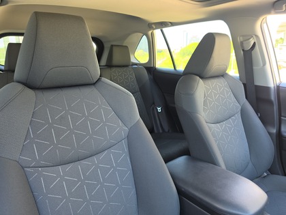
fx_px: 190
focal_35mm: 23
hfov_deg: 73.9
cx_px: 143
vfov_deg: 58.9
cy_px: 108
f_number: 1.4
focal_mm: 6.5
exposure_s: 1/180
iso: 100
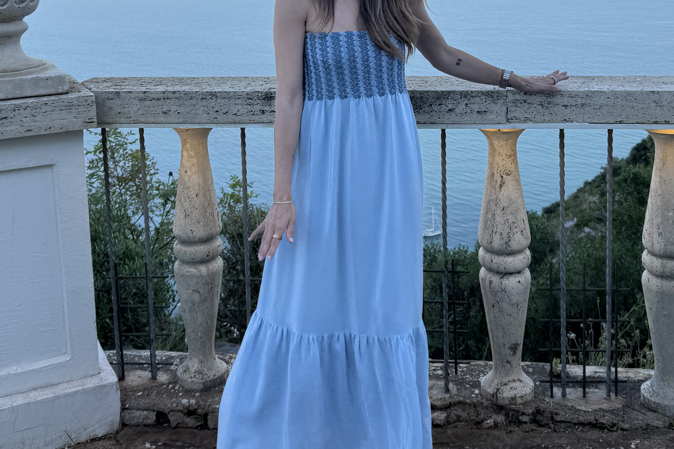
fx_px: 936
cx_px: 364
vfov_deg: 26.3
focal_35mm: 50
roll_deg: +1.0
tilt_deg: -9.0
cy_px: 65
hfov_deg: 39.6
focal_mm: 6.76
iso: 80
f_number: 1.78
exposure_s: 1/2232
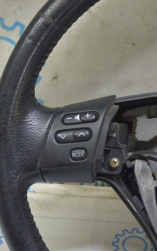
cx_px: 55
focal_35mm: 93
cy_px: 124
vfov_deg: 22.3
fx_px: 636
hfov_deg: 14.0
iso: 400
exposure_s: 1/20
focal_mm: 40
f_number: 5.6
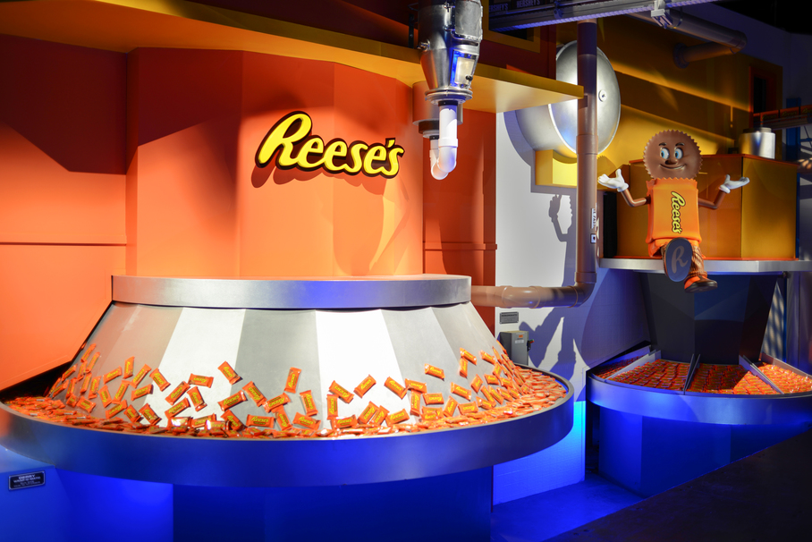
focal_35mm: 35
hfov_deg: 54.4
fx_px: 790
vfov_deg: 37.9
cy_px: 271
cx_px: 406
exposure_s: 1/5
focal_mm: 35
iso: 100
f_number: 2.8
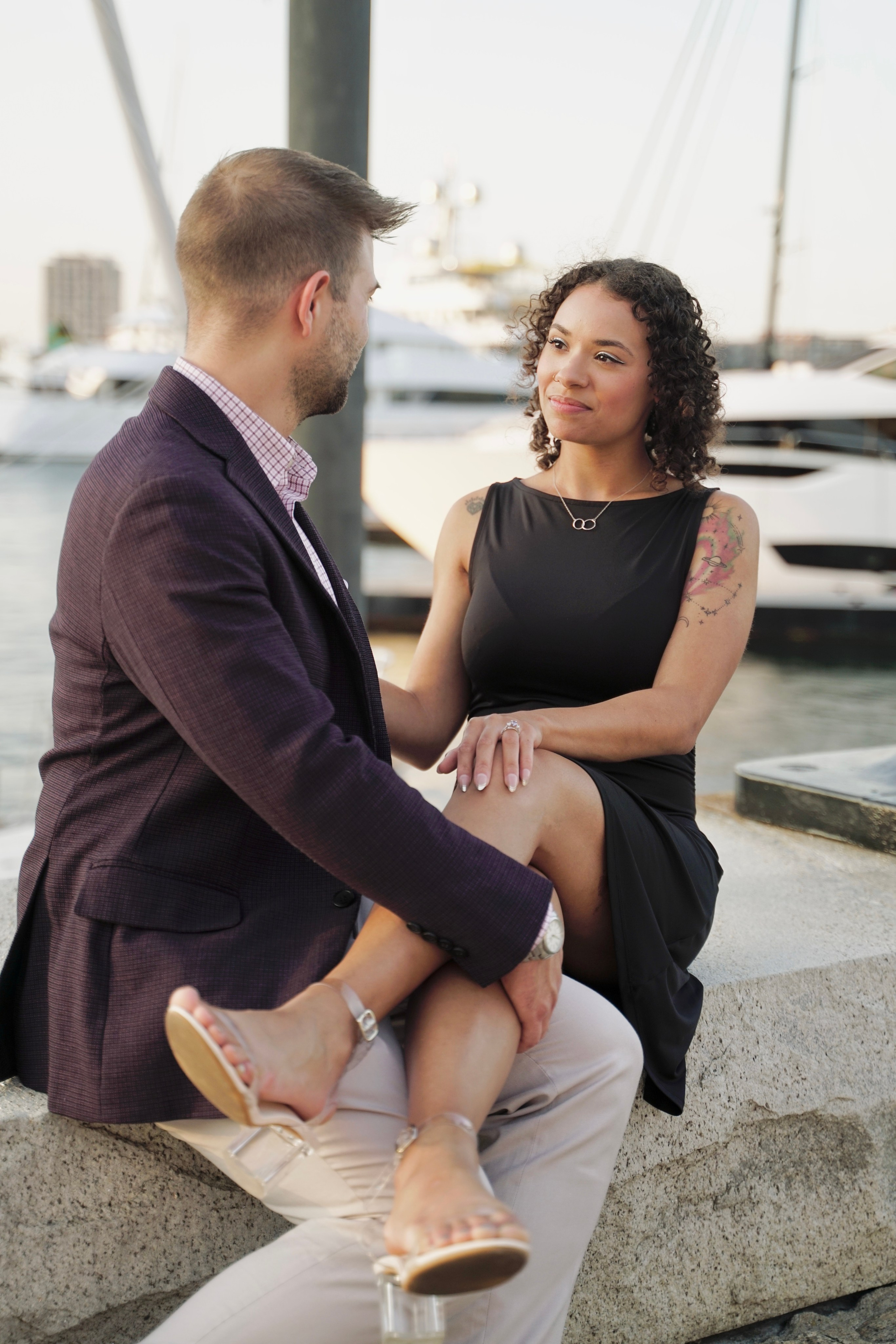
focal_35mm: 55
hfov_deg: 24.6
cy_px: 672
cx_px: 448
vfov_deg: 36.2
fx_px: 2052
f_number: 2.8
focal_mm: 55
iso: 320
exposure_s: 1/640
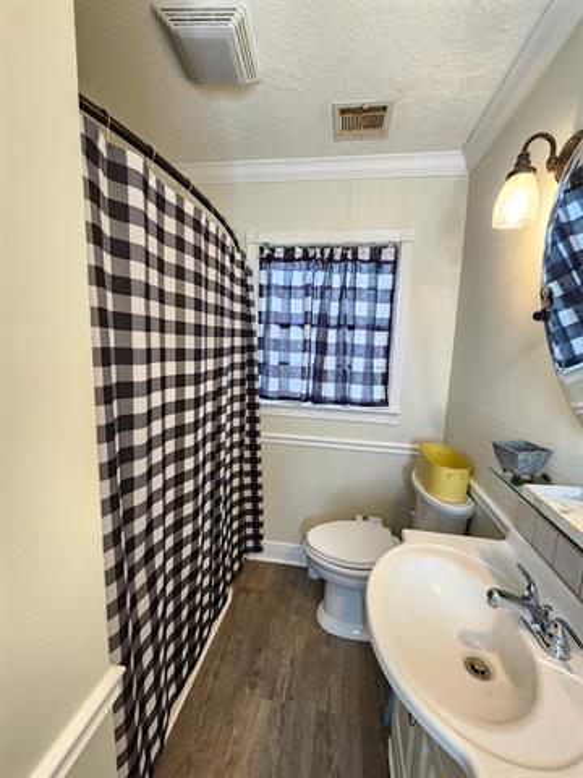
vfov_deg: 106.2
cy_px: 389
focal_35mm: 13
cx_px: 292
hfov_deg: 89.9
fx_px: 292
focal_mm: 2.2
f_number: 2.2
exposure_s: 1/60
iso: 200
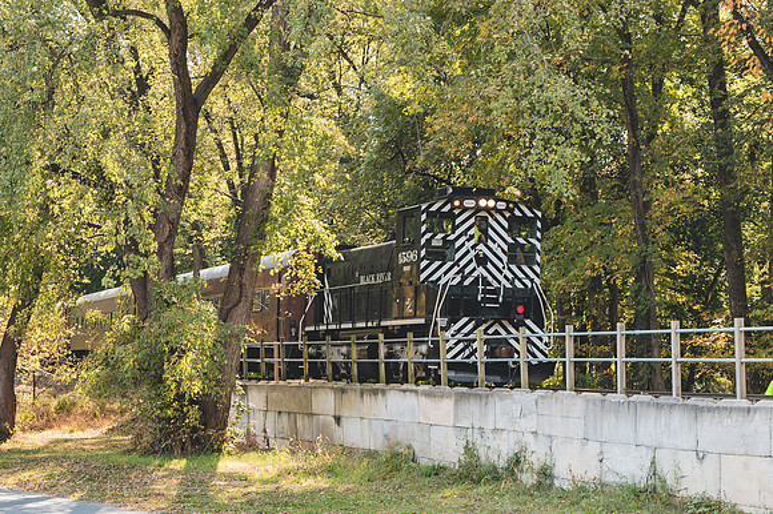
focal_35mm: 83
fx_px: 1775
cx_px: 559
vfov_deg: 16.5
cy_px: 338
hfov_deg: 24.3
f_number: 5.6
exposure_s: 1/125
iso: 160
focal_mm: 57
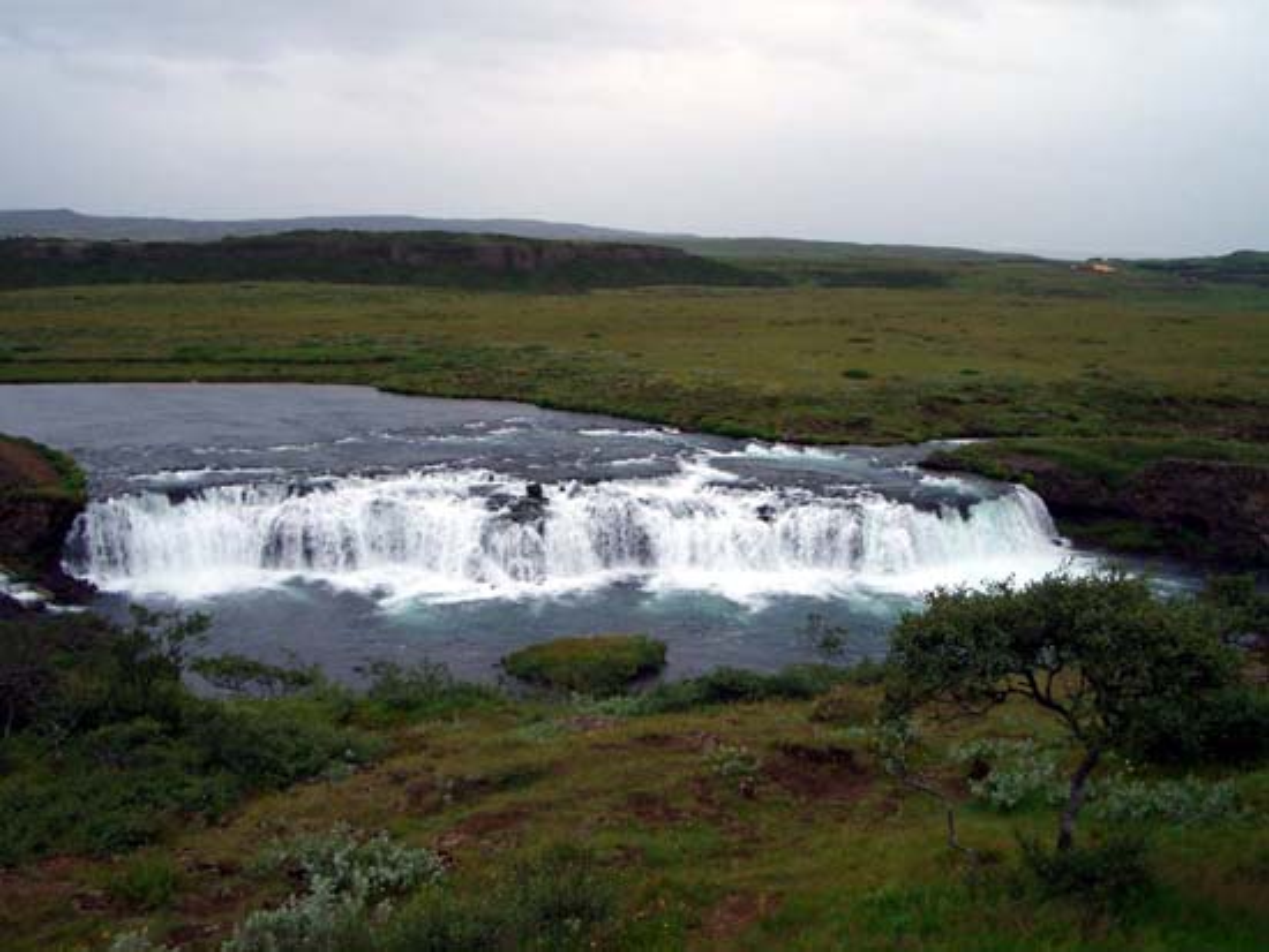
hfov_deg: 52.6
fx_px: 1284
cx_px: 634
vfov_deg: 40.7
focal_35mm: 35
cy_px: 476
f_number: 4.3
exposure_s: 1/320
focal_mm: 5.8
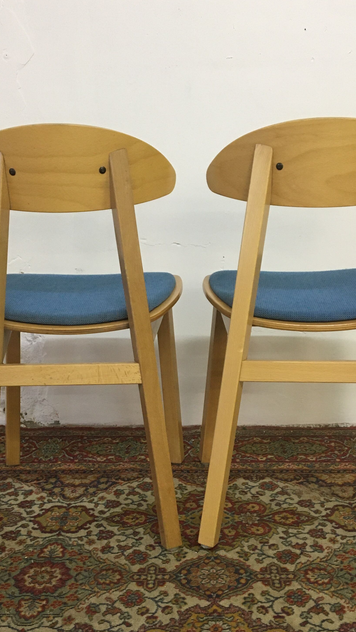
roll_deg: +1.5
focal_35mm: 44
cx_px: 172
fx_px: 738
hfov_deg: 27.1
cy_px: 400
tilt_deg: -17.4
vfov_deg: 45.9
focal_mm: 4.15
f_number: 2.2
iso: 160
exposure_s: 1/33
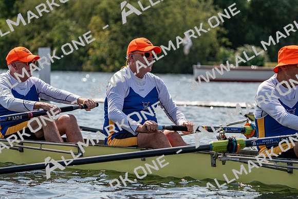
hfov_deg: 10.3
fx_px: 1656
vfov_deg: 6.9
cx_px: 149
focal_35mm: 200
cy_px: 100
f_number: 5.6
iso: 200
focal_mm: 200
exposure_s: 1/1600
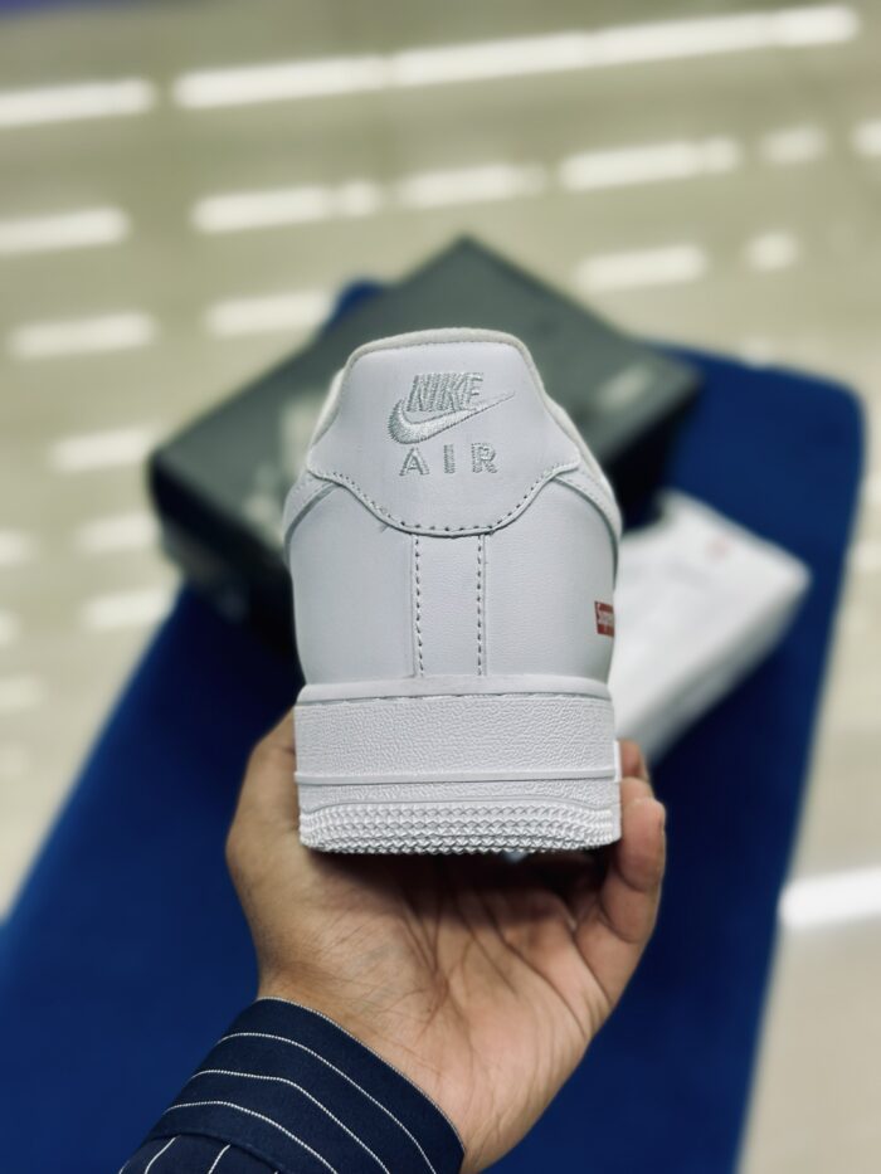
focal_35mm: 48
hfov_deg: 30.3
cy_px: 587
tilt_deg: -52.0
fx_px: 1628
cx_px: 440
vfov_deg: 39.7
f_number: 1.78
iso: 64
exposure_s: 1/141
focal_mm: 6.86
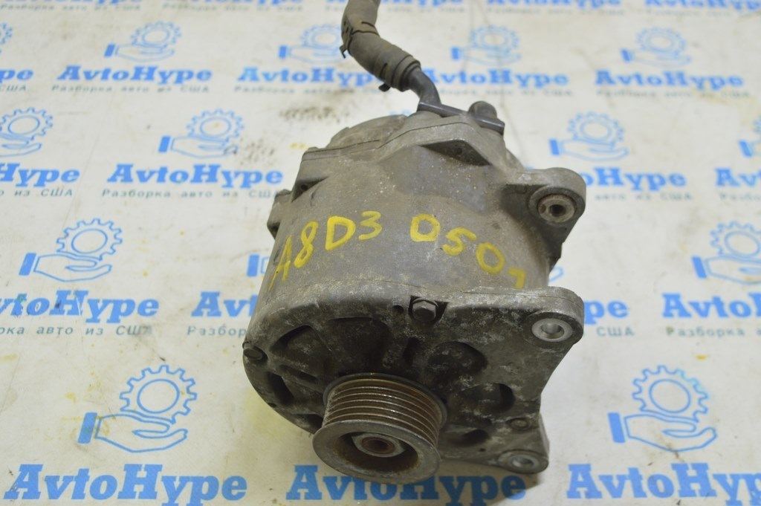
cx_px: 380
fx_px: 855
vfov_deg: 33.0
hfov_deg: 48.0
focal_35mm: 40
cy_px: 253
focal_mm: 27
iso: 400
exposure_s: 1/20
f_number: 5.6
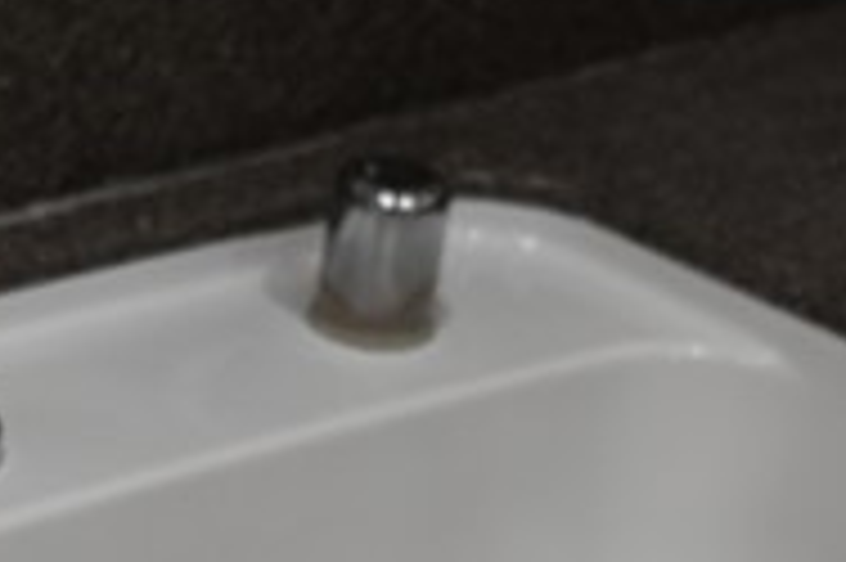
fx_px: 3264
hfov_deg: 14.6
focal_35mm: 139
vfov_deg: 9.1
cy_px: 1200
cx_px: 76
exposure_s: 1/40
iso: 180
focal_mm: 24
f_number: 4
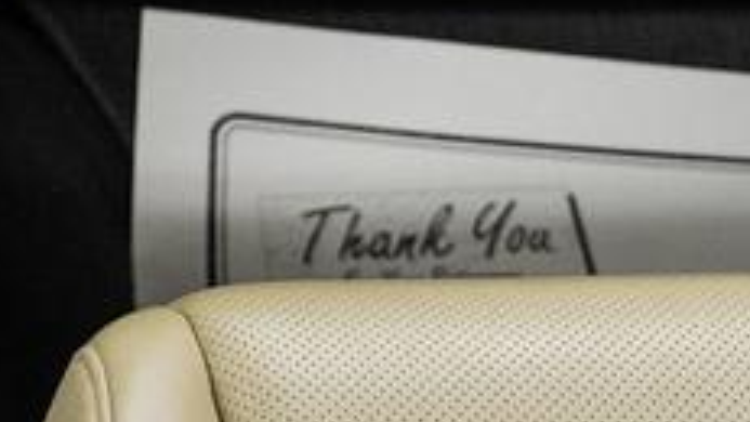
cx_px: -324
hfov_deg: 12.9
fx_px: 3162
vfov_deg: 7.3
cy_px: -510
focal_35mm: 159
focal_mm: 24
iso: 1000
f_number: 4
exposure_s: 1/50
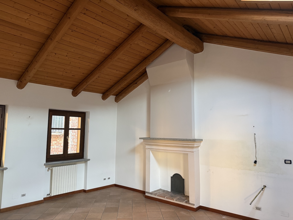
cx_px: 146
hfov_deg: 71.6
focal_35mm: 24
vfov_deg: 56.8
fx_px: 203
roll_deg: -0.5
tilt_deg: +6.9
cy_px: 110
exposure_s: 1/60
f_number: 1.78
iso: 400
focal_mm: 6.76
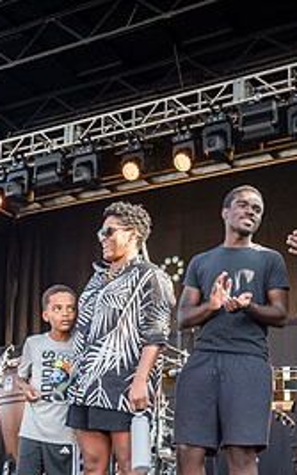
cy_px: 314
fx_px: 803
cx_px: 151
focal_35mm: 62
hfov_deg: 21.0
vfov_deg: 32.7
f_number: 4
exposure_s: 1/320
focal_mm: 28
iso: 500
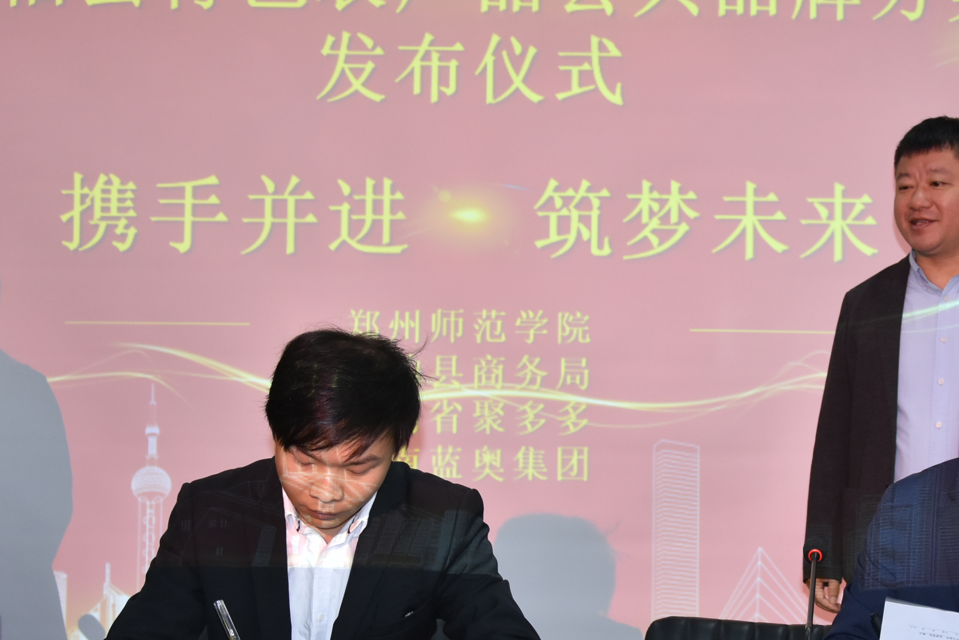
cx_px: 702
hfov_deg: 28.1
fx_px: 1892
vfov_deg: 19.2
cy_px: 414
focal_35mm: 71
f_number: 4
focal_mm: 28
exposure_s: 1/60
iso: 560
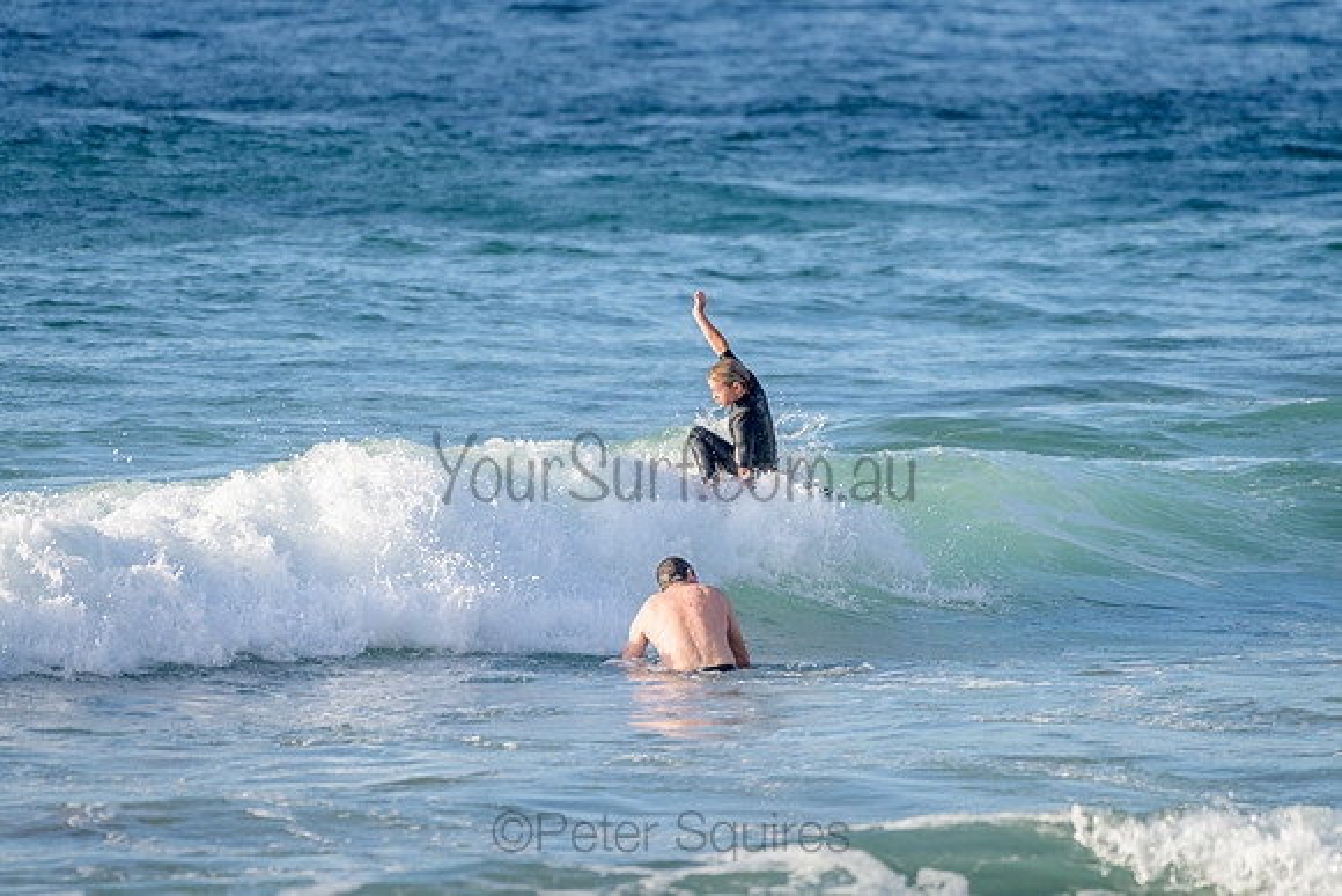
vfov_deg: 2.2
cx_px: 687
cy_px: 459
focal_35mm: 613
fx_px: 22854
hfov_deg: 3.4
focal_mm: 500
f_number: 5.6
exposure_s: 1/1250
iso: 250
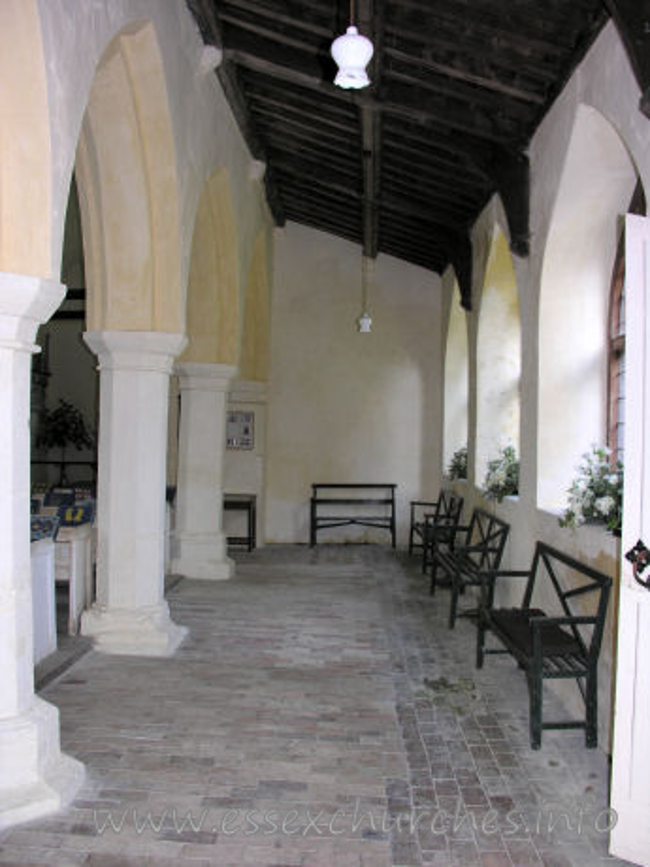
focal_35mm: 35
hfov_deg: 40.7
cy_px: 434
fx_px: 876
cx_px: 325
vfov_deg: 52.6
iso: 73
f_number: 2.8
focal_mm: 8.9
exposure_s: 1/60.1
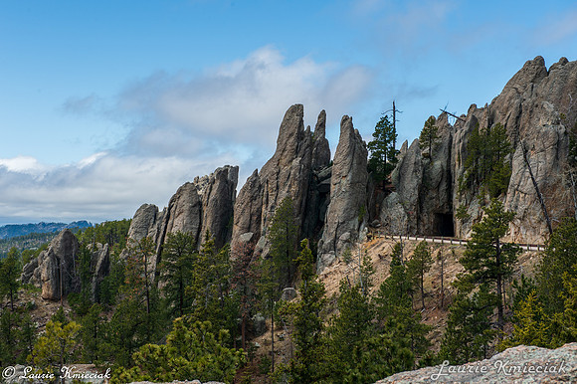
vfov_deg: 20.6
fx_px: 1057
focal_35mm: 66
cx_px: 288
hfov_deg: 30.5
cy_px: 192
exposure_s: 1/400
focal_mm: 66
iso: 180
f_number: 11
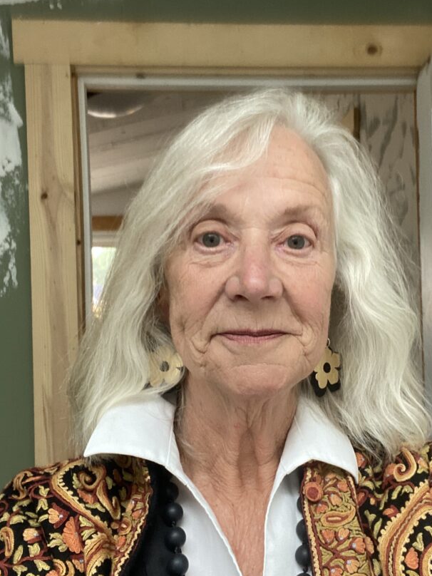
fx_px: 632
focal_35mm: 38
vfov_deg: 49.0
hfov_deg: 37.6
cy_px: 292
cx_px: 262
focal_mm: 2.71
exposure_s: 1/60
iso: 200
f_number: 2.2
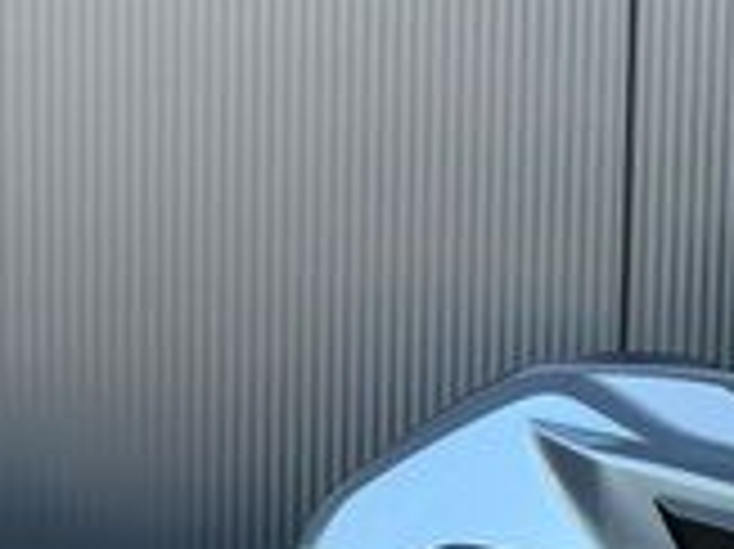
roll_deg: -1.2
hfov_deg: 10.5
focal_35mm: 189
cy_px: 742
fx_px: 4005
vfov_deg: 7.7
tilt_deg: -9.4
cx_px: 432
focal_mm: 6.76
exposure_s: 1/307
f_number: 1.78
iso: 80
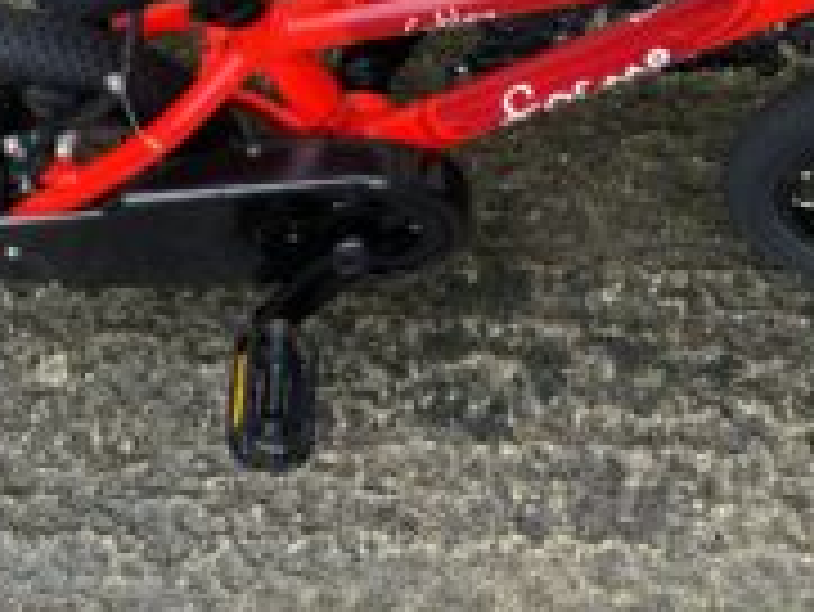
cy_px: -86
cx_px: 513
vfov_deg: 20.2
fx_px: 1624
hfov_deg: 28.0
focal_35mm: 69
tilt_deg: -58.4
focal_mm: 4.2
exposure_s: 1/121
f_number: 1.6
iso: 100
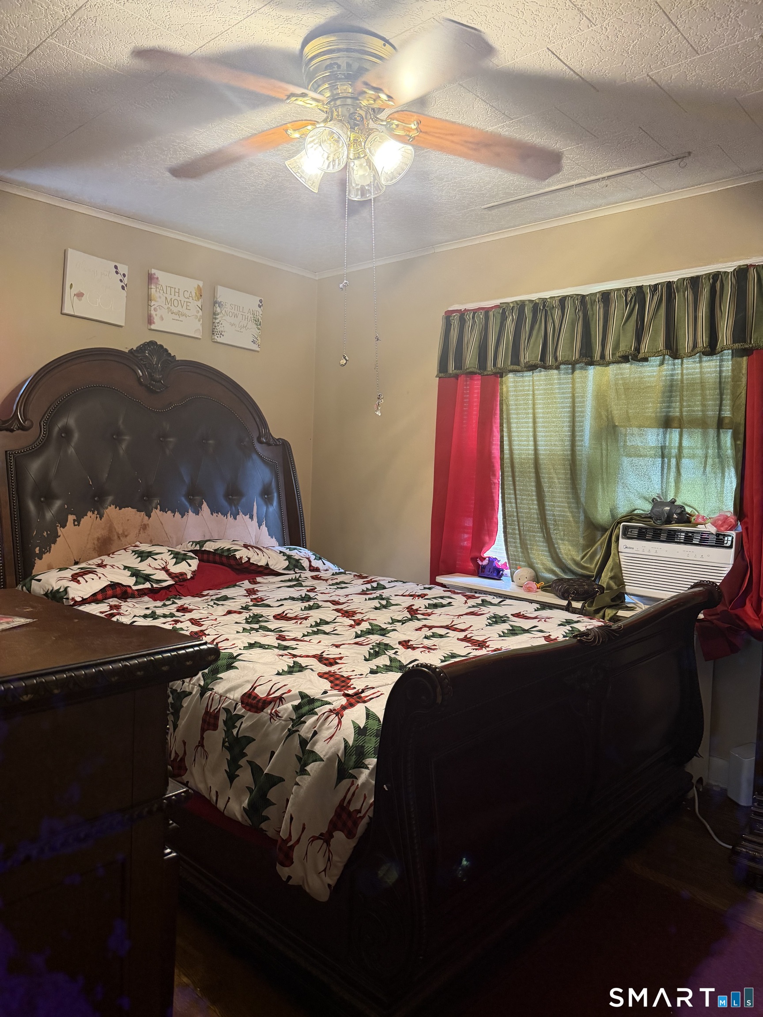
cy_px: 508
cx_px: 382
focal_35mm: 24
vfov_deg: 71.6
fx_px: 705
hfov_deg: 56.8
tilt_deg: -3.4
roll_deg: -1.9
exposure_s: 1/60
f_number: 1.78
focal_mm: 6.76
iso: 400
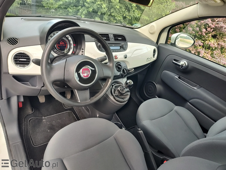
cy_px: 85
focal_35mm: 23
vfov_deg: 58.9
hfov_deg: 73.9
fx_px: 150
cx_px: 113
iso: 100
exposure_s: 1/140
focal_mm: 5.56
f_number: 1.8
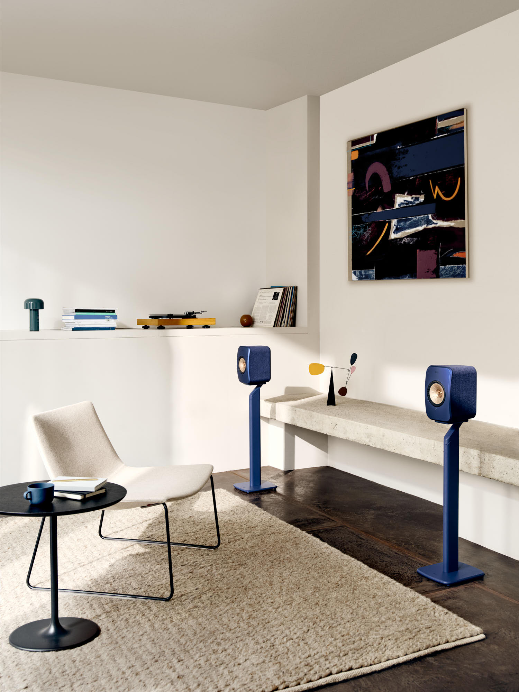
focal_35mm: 37
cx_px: 260
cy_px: 346
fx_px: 740
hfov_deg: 38.7
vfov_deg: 50.1
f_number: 7.1
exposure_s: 1/4
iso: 400
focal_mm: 47.3
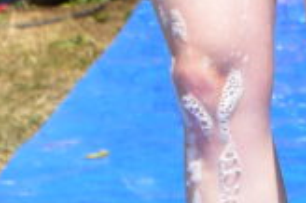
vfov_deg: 2.9
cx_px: 600
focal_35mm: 468
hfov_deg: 4.4
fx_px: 3974
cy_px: -393
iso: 640
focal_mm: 50
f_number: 5.6
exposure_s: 1/2500
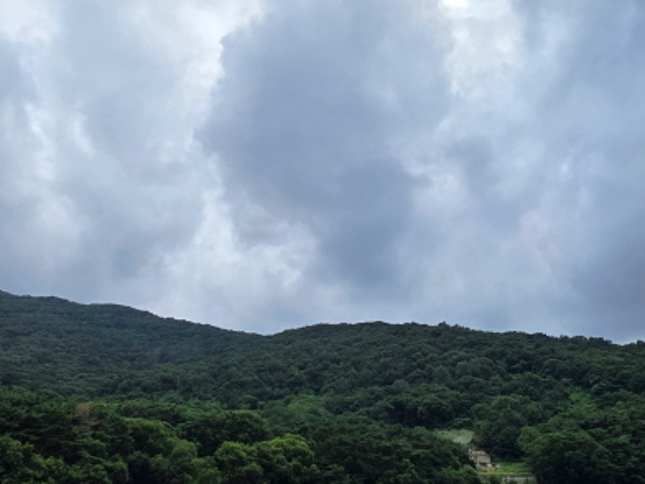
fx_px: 634
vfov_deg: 41.8
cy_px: 230
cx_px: 318
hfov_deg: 54.0
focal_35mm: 34
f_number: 1.9
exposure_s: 1/3455
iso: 40
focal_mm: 2.2
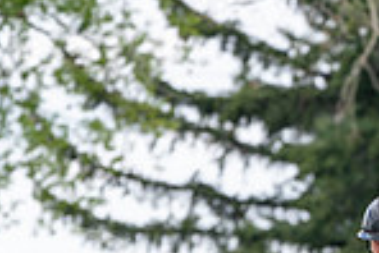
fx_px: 10338
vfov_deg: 1.4
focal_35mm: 981
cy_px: 469
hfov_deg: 2.1
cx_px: 417
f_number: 5.6
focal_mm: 250
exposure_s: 1/320
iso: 200
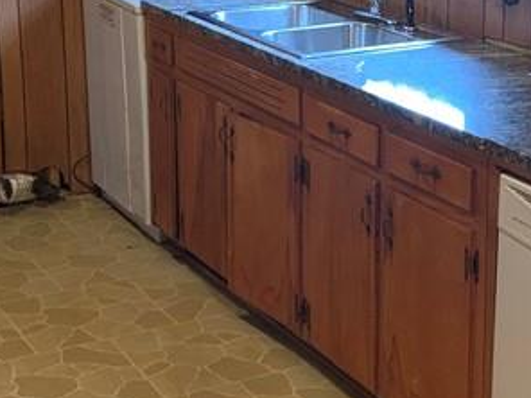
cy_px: 108
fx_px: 1381
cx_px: 278
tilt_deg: -14.2
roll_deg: +0.1
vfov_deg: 16.3
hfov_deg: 21.8
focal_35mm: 90
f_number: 1.8
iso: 400
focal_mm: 4.25
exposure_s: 1/30
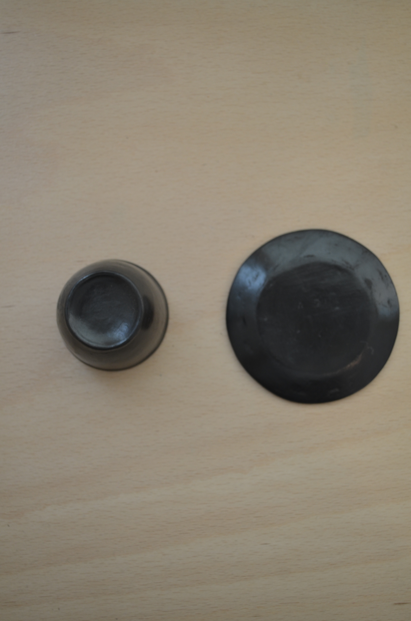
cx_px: 206
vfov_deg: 41.2
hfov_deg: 28.0
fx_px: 826
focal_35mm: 48
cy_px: 310
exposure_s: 1/80
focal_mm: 32
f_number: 4.8
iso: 400
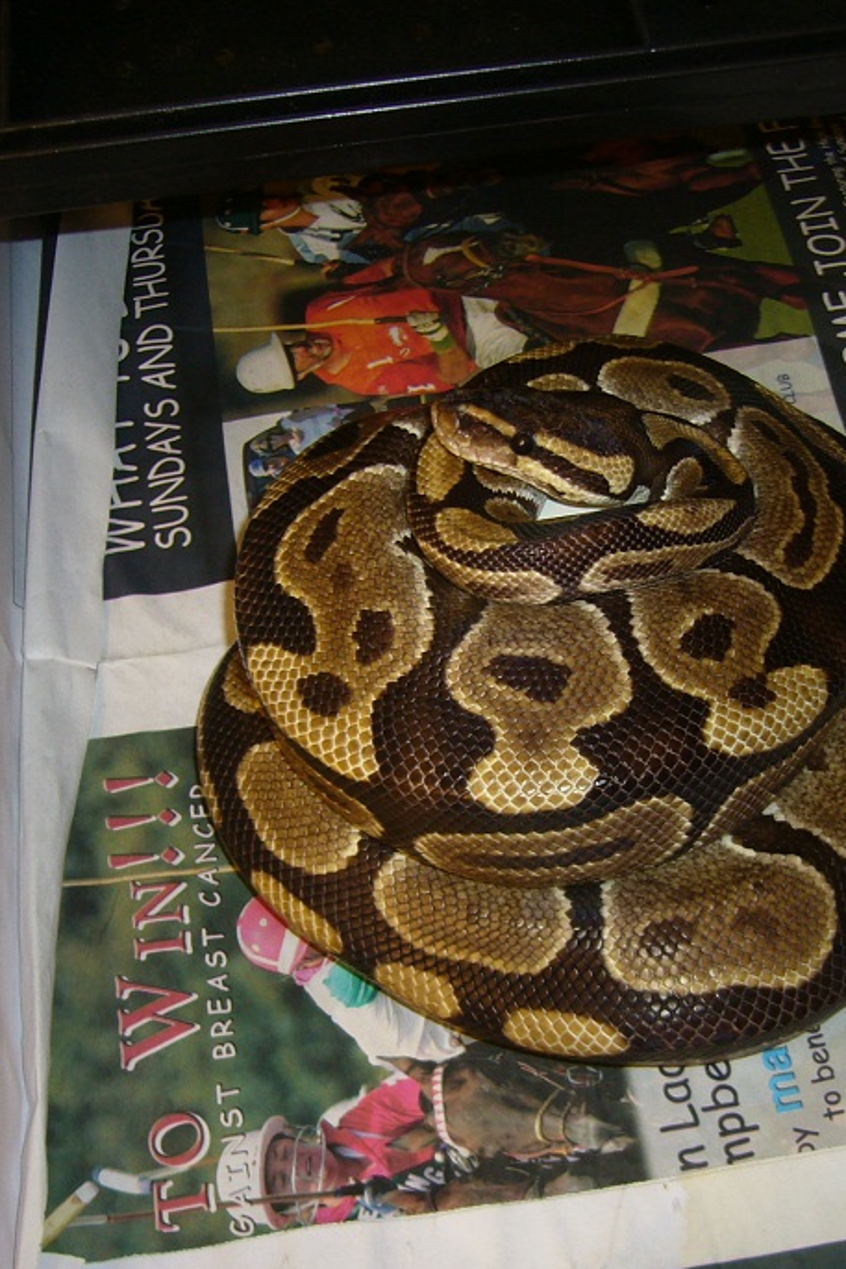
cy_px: 634
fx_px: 1726
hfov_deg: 27.3
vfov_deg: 40.3
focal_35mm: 49
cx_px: 576
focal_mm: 5.8
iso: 80
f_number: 2.8
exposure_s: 1/8
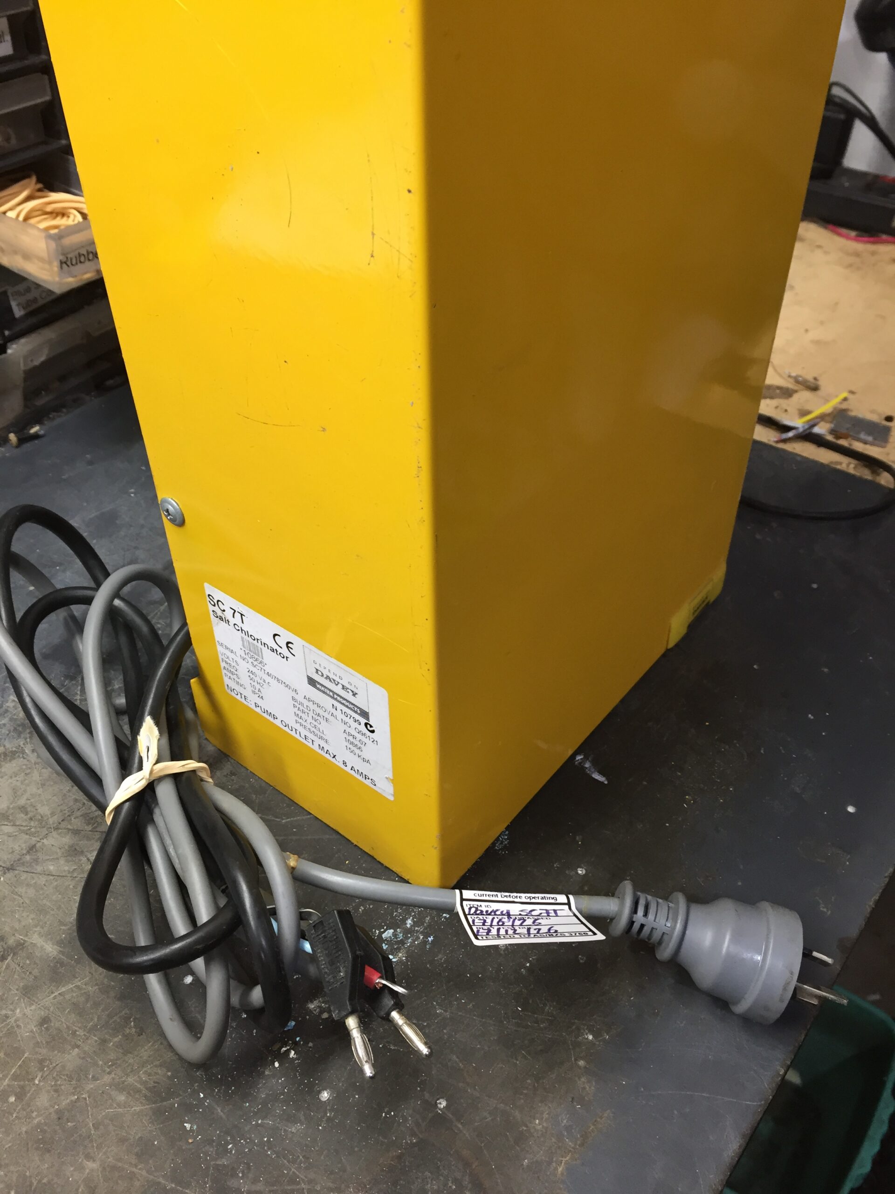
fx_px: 1000
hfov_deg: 48.2
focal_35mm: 29
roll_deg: -1.4
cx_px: 448
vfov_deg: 61.7
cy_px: 597
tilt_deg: -40.9
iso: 100
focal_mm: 4.15
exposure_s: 1/33
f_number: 2.2
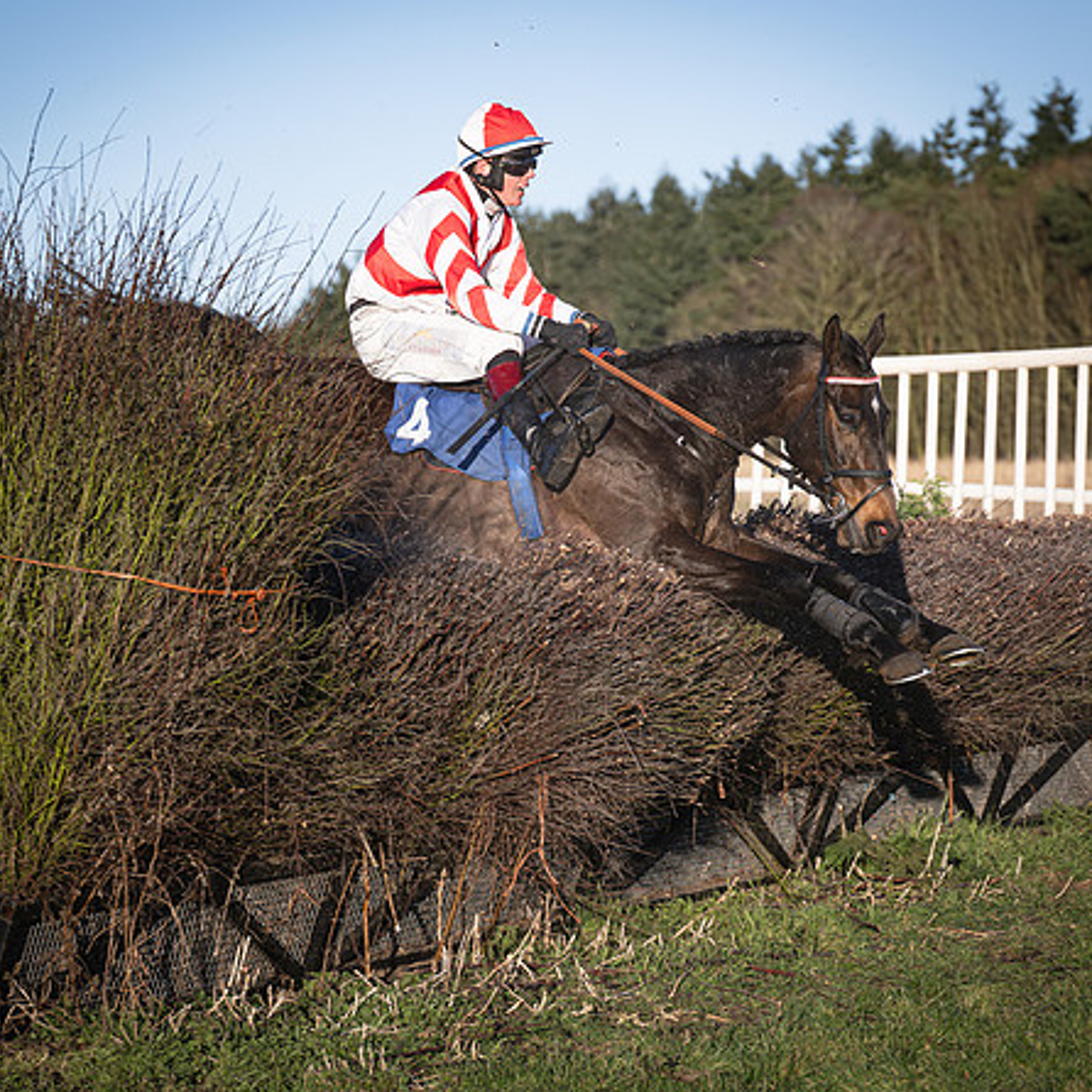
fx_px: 4390
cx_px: 636
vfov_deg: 14.2
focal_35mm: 123
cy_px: 582
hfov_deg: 14.2
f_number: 2.8
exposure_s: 1/2000
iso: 100
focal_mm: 70
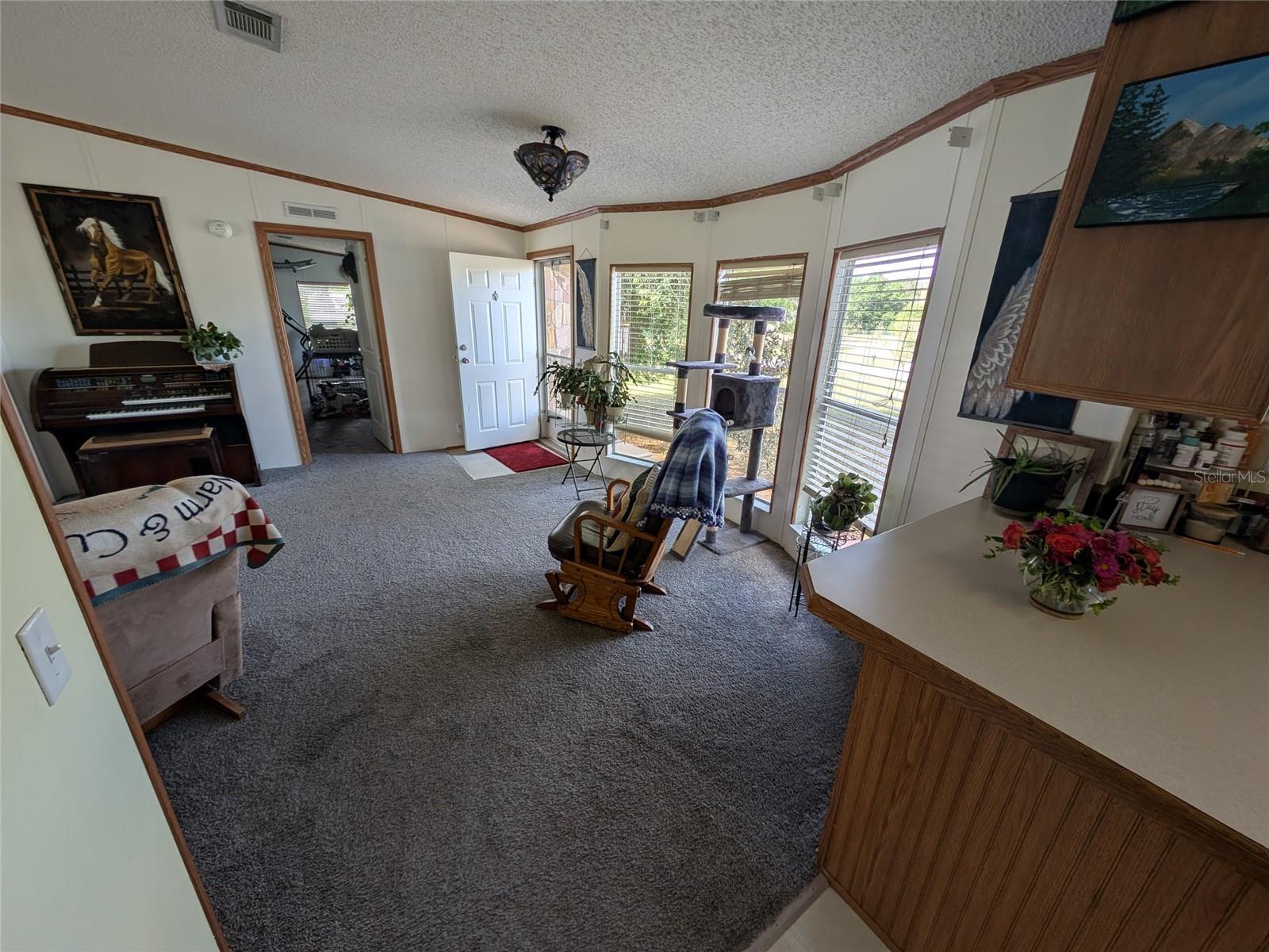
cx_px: 634
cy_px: 476
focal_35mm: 12
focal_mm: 2.23
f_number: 1.95
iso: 36
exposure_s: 1/124
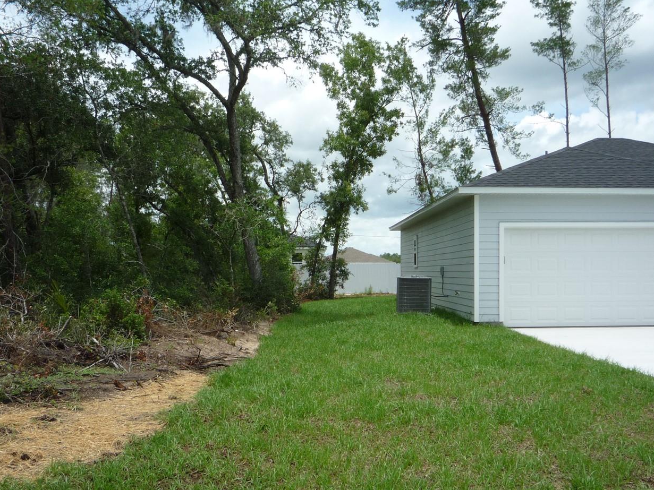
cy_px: 291
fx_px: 737
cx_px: 355
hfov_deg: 47.8
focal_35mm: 39
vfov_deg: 36.7
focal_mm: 5.2
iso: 100
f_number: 5
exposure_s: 1/400
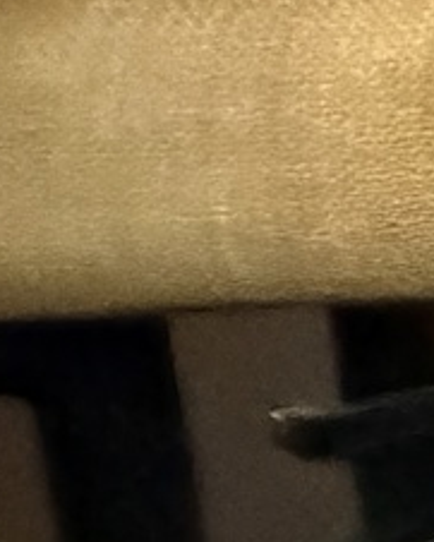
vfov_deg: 15.3
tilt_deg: +1.0
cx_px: 2232
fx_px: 1861
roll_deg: -0.6
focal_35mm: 116
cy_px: -276
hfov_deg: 6.2
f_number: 2.2
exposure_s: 1/60
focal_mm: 2.22
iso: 1250
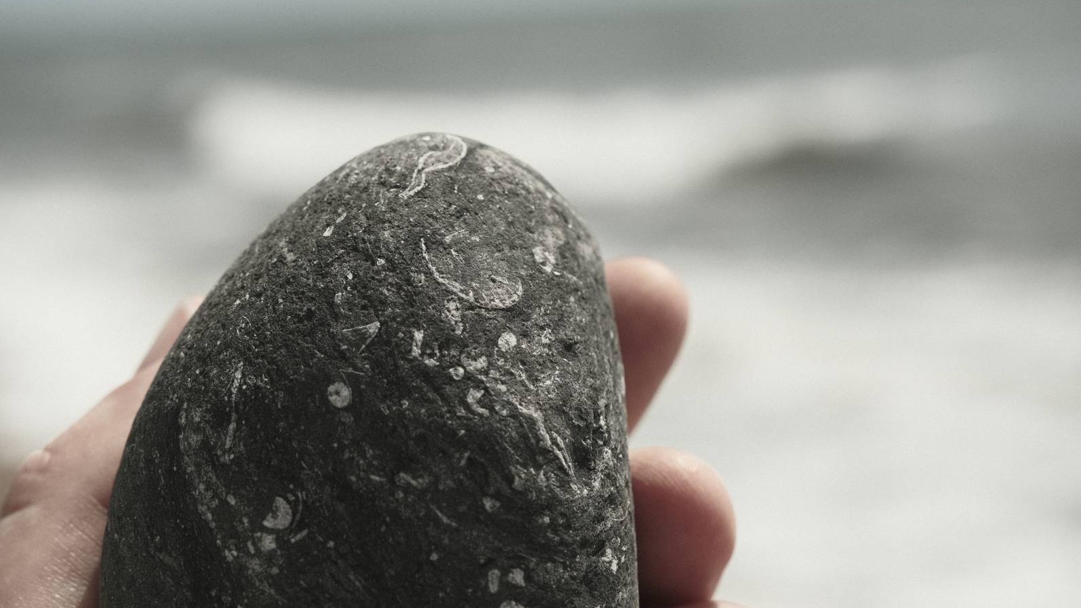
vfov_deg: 15.7
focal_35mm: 77
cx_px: 544
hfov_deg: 27.5
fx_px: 2207
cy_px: 300
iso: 640
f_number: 5.6
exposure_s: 1/3800
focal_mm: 48.5
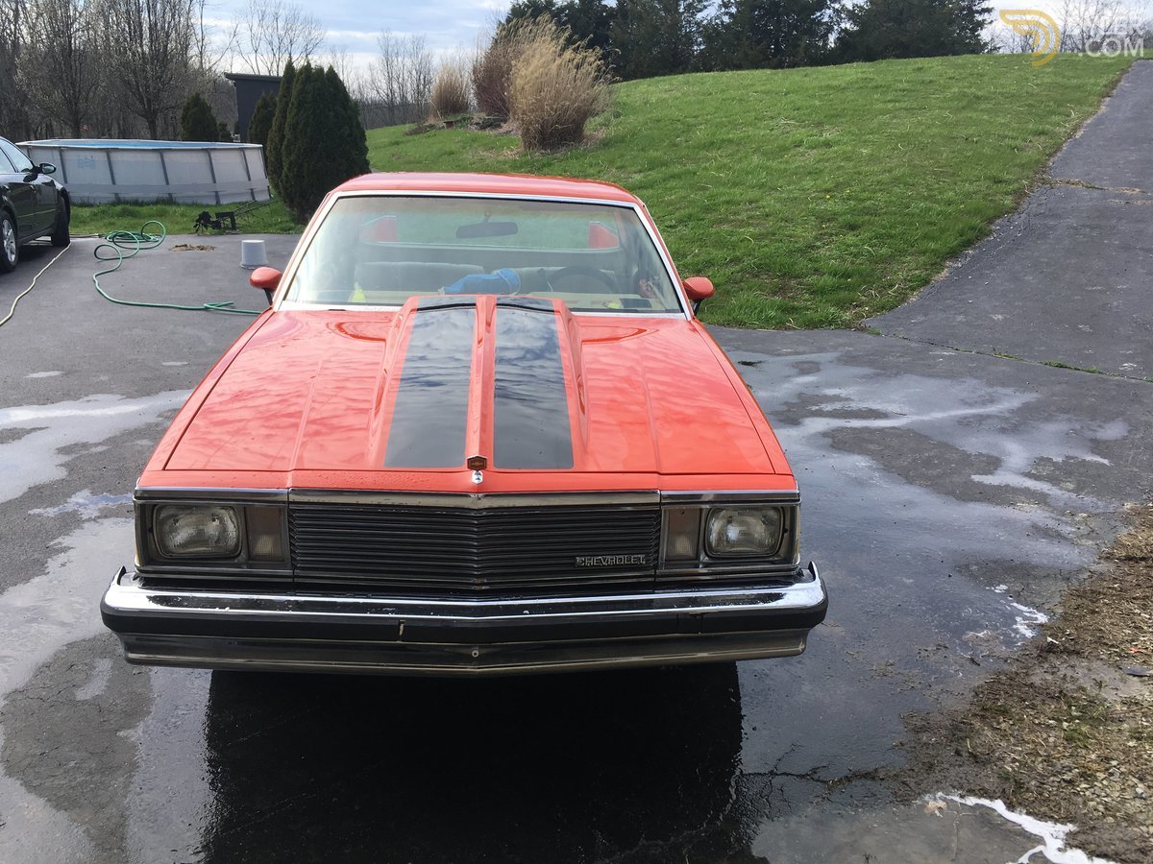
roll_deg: -2.0
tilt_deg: -17.0
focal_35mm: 29
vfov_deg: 48.2
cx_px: 576
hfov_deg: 61.7
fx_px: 966
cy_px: 432
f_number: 2.2
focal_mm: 4.15
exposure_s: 1/950
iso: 25
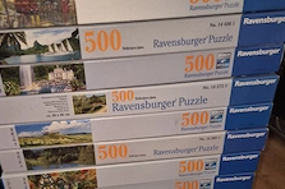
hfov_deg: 45.4
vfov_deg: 30.6
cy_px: 140
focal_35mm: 43
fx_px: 340
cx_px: 129
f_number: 1.8
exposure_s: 1/25
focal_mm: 5.4
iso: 100
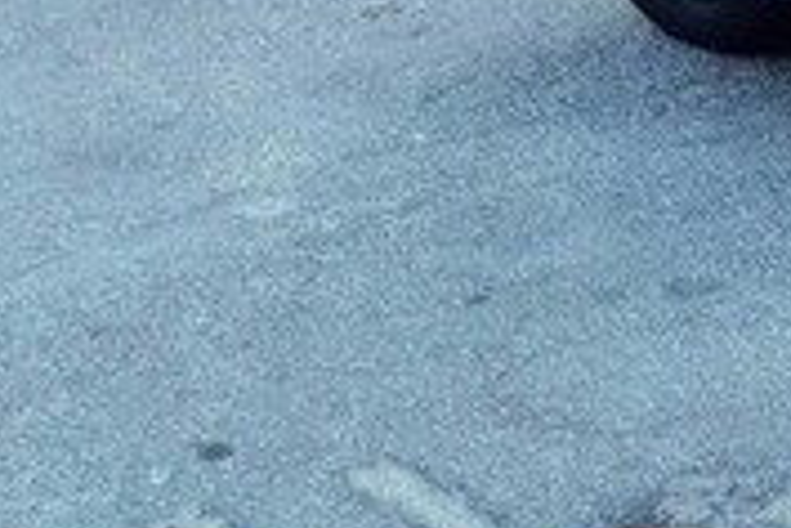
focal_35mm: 157
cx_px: 1372
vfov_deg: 8.6
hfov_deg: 12.1
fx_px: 3449
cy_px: -139
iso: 400
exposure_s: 1/25
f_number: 5.6
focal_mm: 28
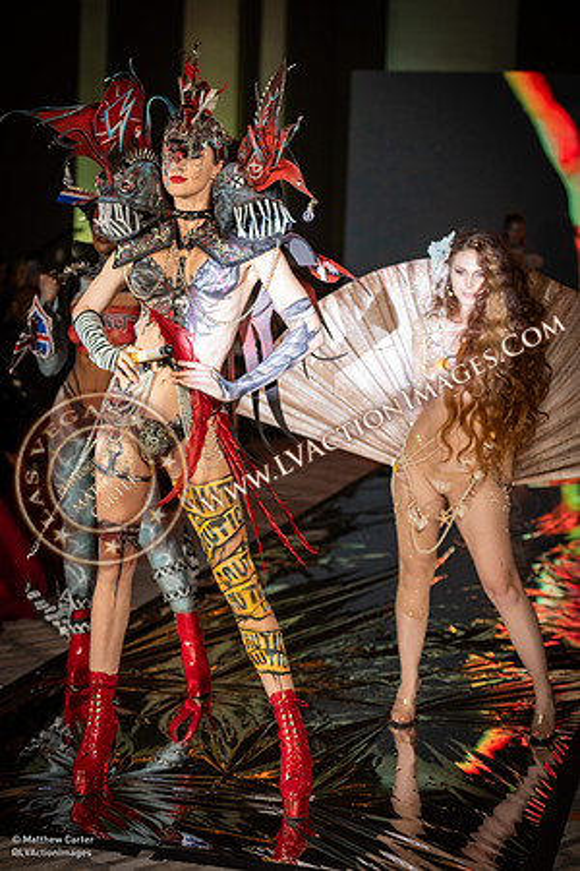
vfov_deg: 28.8
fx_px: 1692
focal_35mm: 70
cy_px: 436
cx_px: 290
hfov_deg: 19.5
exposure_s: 1/320
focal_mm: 70
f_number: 2.8
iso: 1250
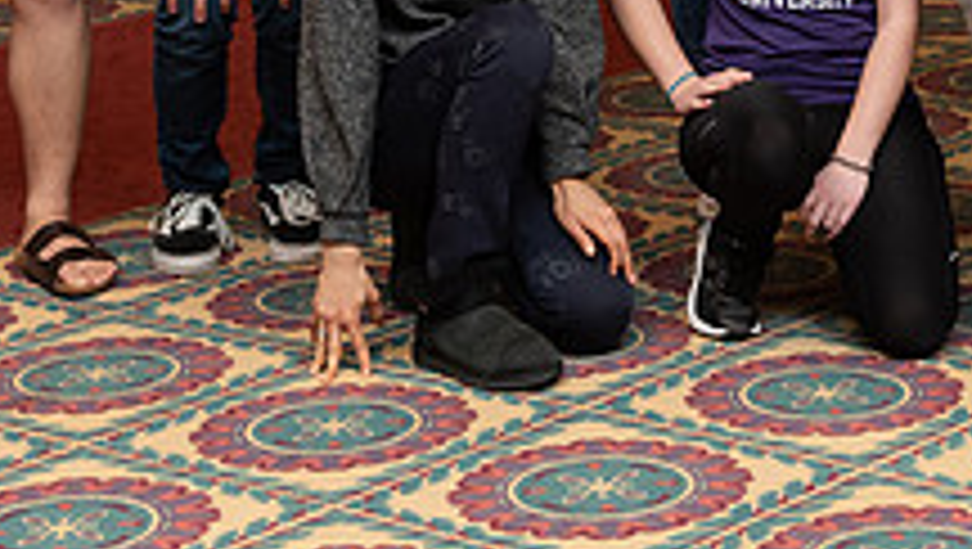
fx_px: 3483
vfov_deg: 8.8
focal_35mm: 135
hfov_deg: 15.8
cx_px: 662
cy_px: -313
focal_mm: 48
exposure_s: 1/200
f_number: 5.6
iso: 1250
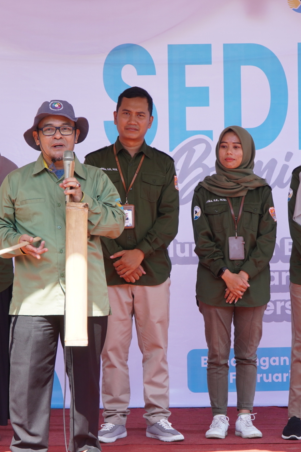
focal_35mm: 116
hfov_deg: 11.8
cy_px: 236
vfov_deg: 17.6
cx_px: 194
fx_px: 1454
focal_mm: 40
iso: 125
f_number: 5
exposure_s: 1/200
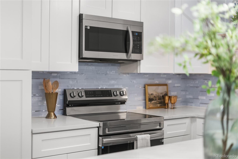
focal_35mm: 50
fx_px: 331
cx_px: 119
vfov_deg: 27.0
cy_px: 80
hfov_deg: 39.6
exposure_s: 1/200
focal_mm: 50
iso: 200
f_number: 1.8
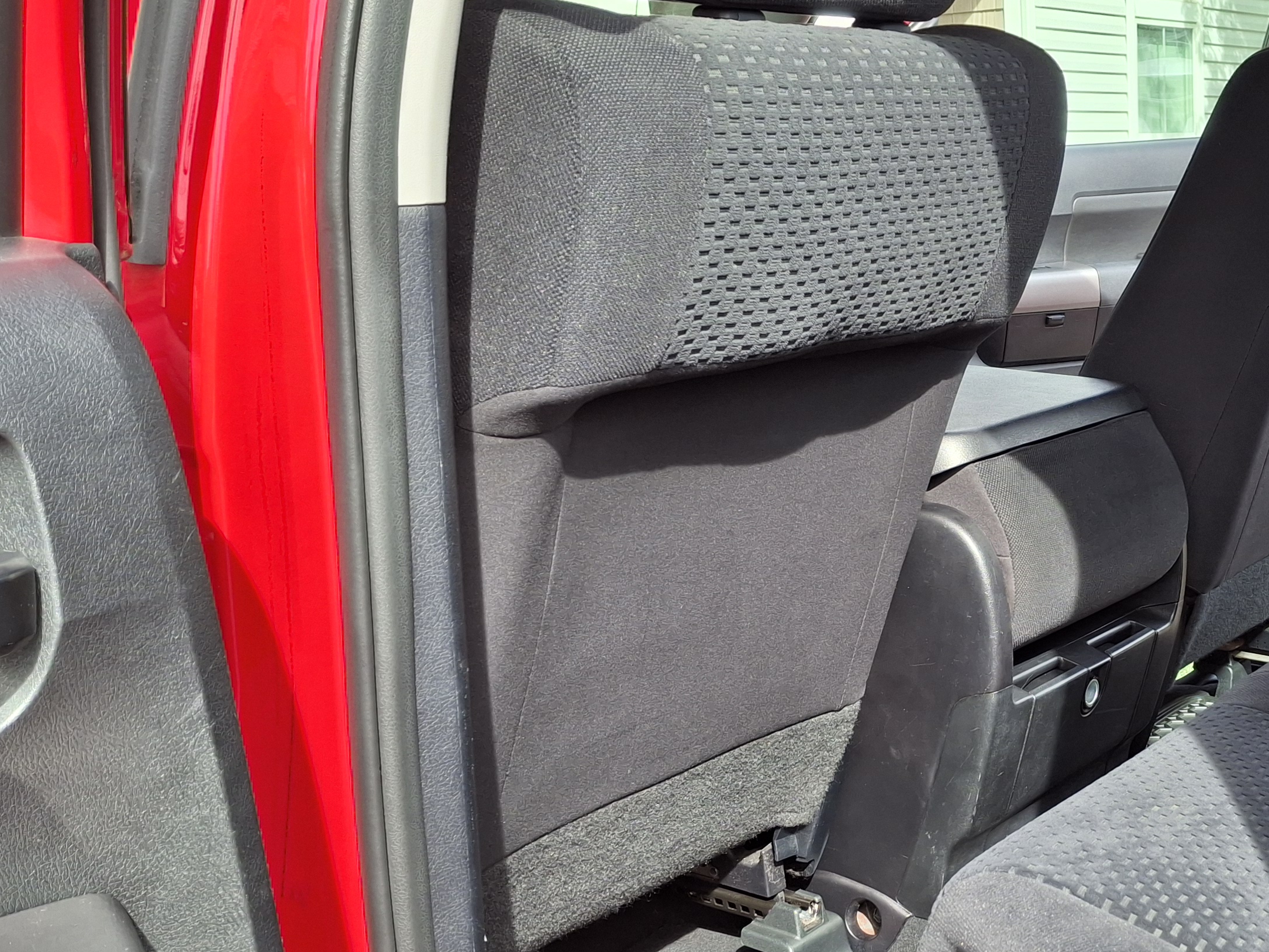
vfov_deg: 30.7
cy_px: 604
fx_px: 1723
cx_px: 1052
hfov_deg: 38.6
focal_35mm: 47
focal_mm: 4.69
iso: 32
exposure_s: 1/400
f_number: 1.8
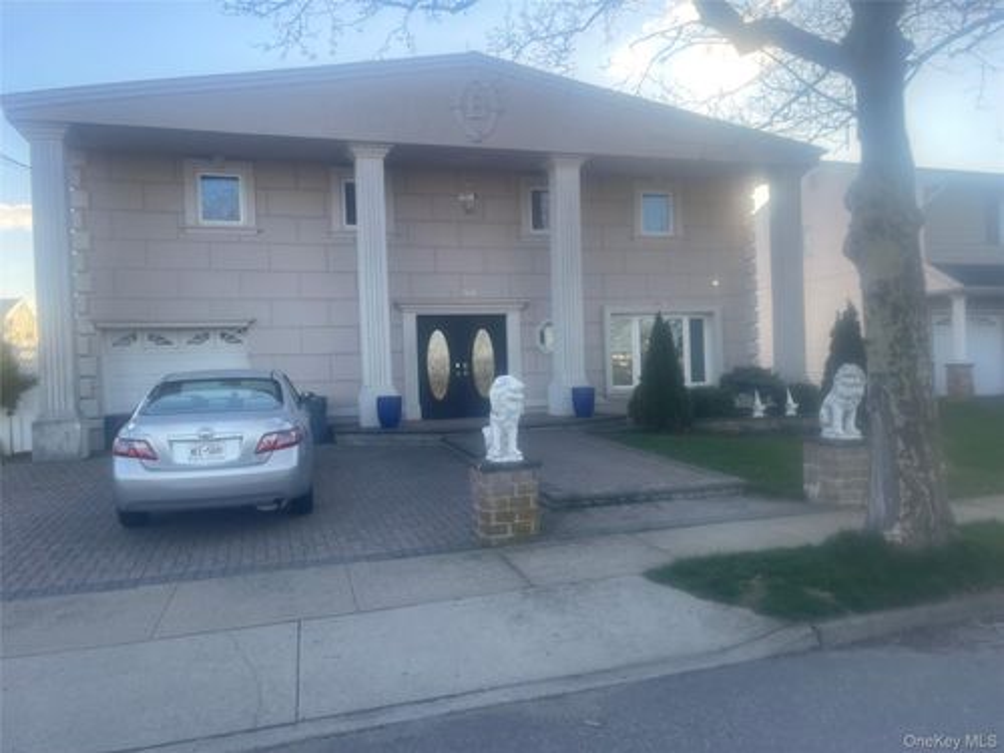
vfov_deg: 54.9
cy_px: 376
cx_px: 502
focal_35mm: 25
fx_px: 725
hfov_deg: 69.4
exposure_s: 1/378
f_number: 1.6
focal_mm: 5.1
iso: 32
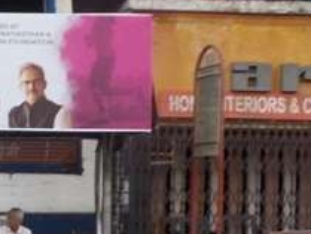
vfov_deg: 12.8
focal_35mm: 115
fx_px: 1034
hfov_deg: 16.1
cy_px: 192
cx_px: -109
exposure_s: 1/50
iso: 125
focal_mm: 4.1
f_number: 3.3
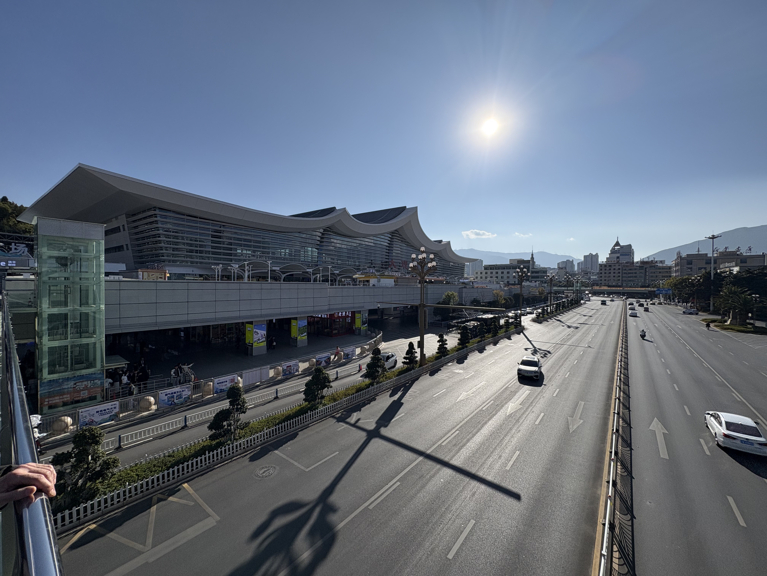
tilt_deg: +0.2
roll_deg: +0.1
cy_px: 288
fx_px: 310
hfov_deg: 102.1
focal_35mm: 14
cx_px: 384
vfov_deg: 85.7
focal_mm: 2.22
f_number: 2.2
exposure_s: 1/4630
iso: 50
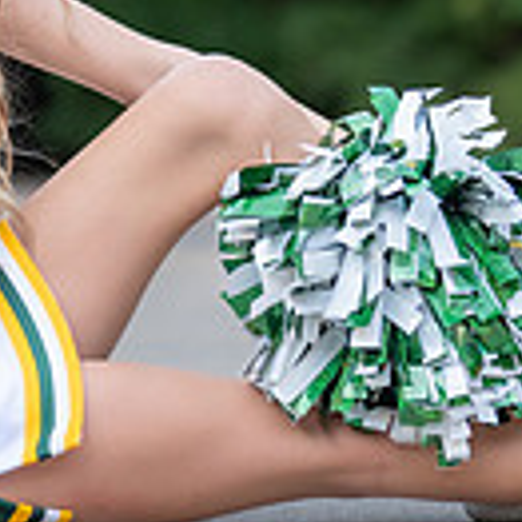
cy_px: 68
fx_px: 9247
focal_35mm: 542
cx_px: -40
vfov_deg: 3.2
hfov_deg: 3.2
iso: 320
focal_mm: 94
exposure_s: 1/800
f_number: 2.8
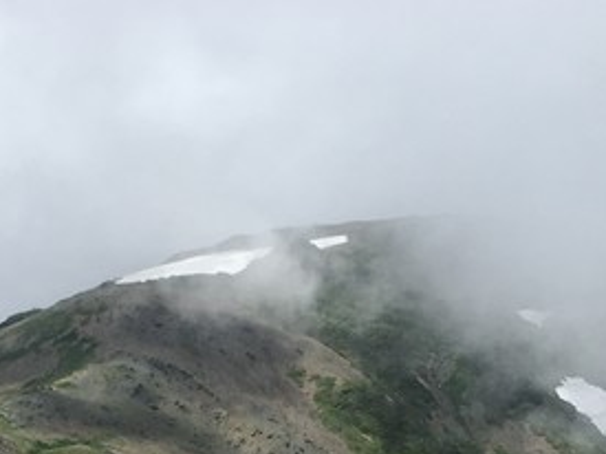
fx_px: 1890
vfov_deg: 12.6
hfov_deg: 17.6
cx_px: -53
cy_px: 793
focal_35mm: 108
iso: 25
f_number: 2.2
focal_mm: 4.15
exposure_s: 1/2404
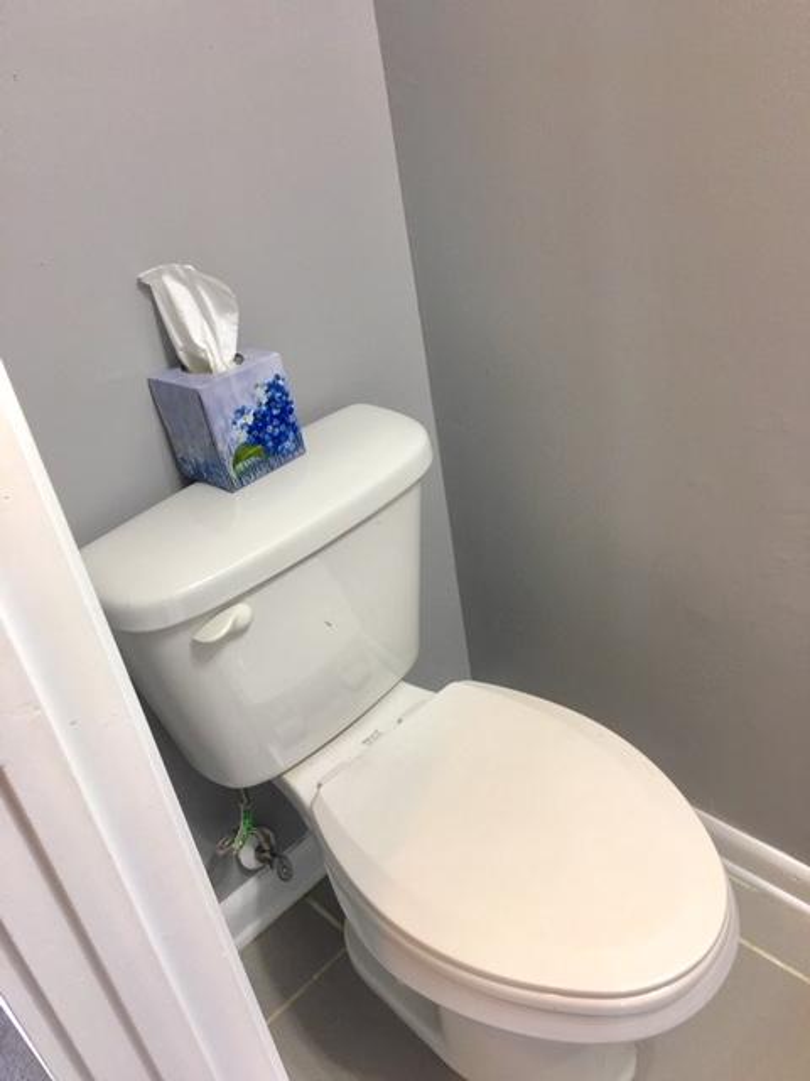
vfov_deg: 61.7
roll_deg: +8.9
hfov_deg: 48.2
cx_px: 405
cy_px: 540
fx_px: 905
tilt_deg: -29.4
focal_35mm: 29
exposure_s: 1/15
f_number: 2.2
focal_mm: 4.15
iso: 50
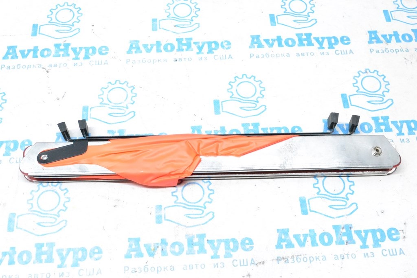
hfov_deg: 45.0
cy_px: 139
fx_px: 504
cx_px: 208
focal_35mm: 44
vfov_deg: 30.9
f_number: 10
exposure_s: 1/125
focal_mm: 29
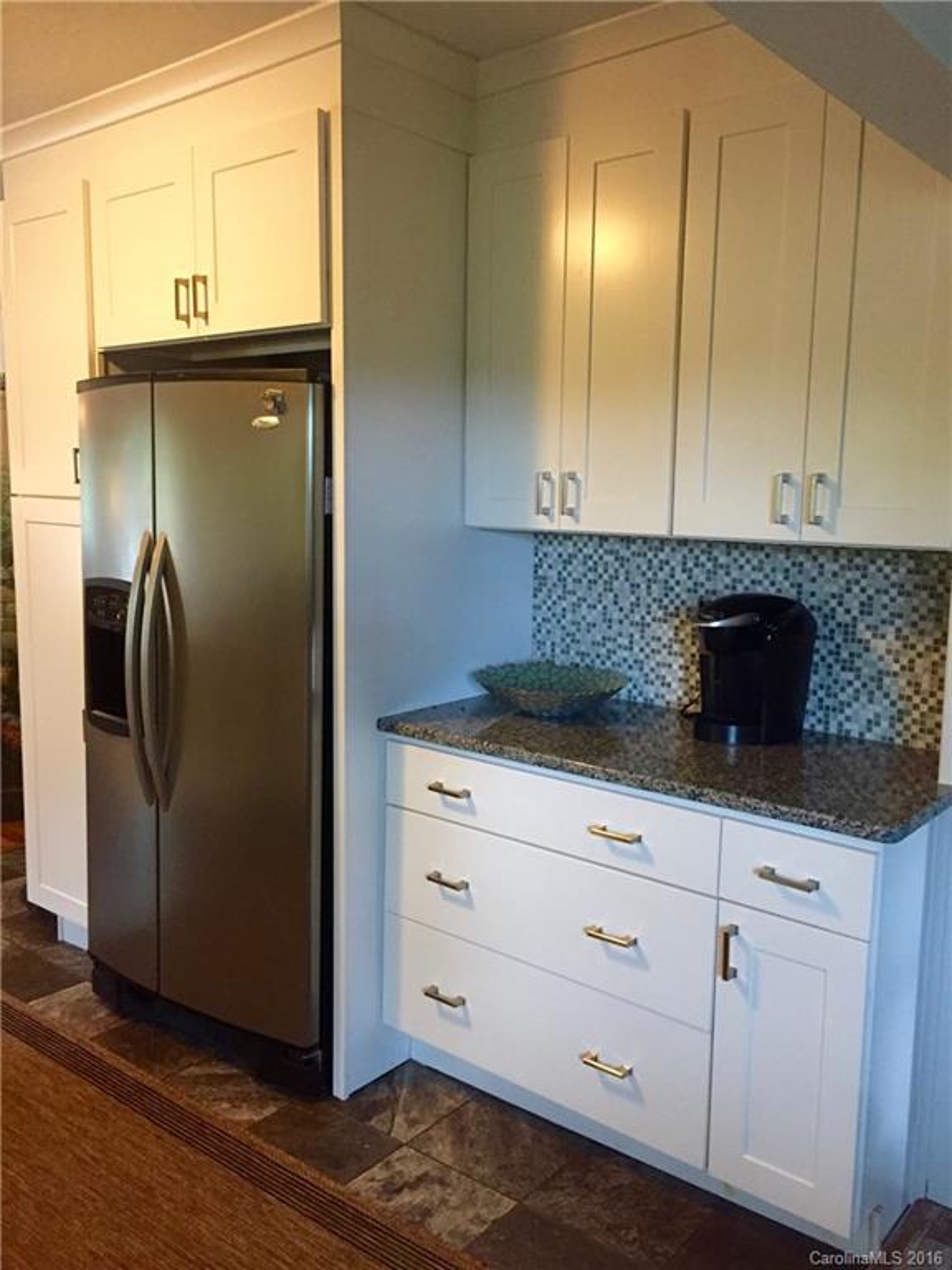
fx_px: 1063
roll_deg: -0.4
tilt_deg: -7.2
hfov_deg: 48.2
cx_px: 476
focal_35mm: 29
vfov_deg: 61.7
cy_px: 635
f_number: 2.2
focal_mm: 4.15
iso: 200
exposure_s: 1/30
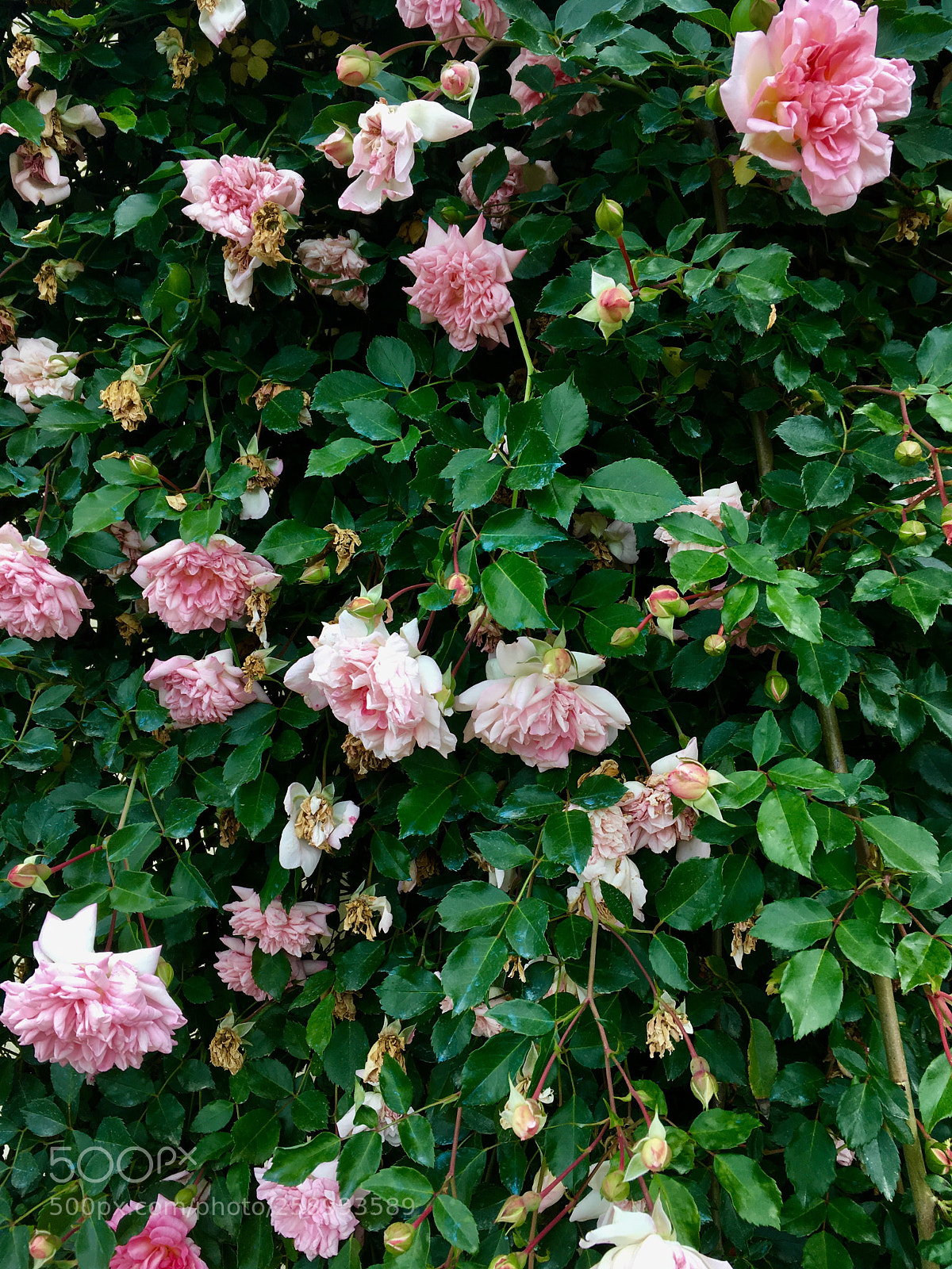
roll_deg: +1.5
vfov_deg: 61.7
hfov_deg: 48.2
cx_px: 476
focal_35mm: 29
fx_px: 1063
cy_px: 634
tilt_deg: +6.8
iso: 25
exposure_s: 1/222
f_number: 2.2
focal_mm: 4.15
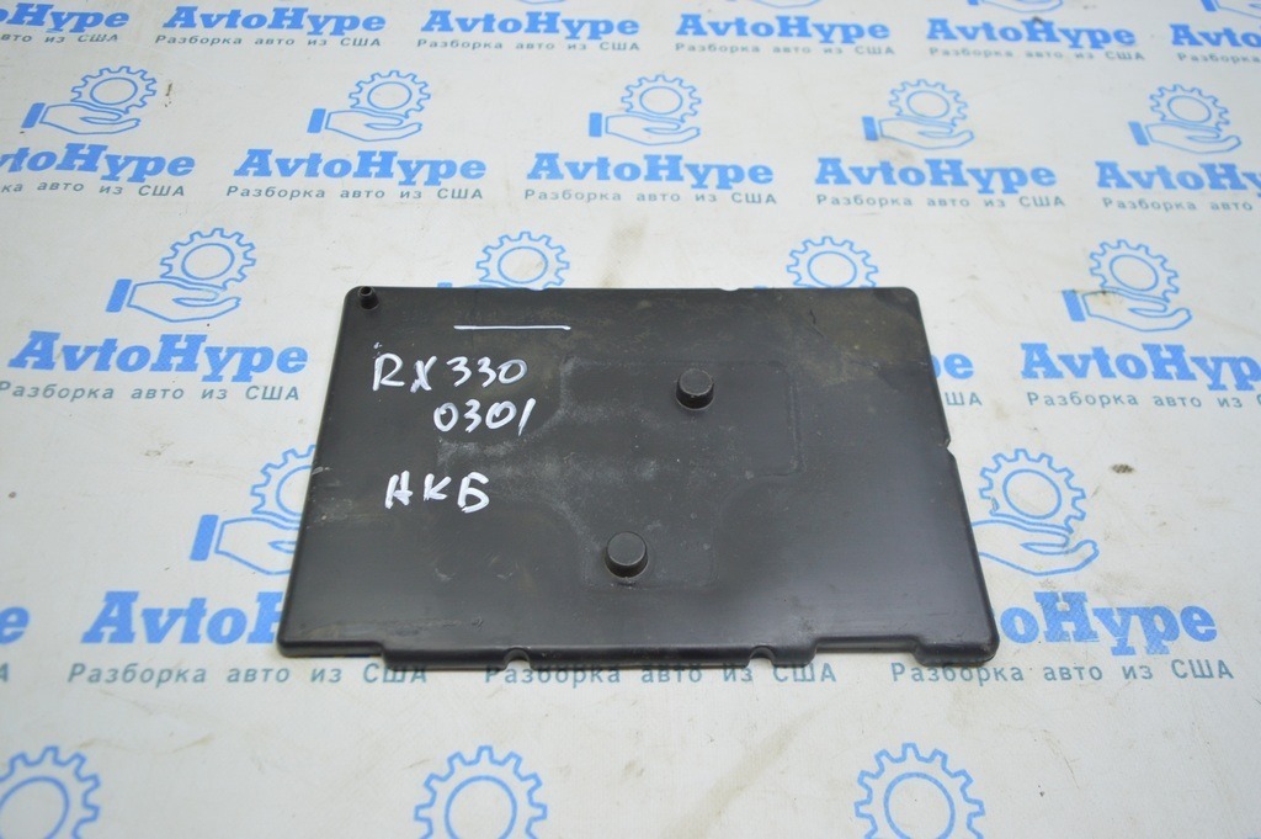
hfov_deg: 67.4
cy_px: 420
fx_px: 945
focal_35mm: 27
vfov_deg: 47.9
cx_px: 630
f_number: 3.5
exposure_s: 1/40
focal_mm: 18
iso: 400
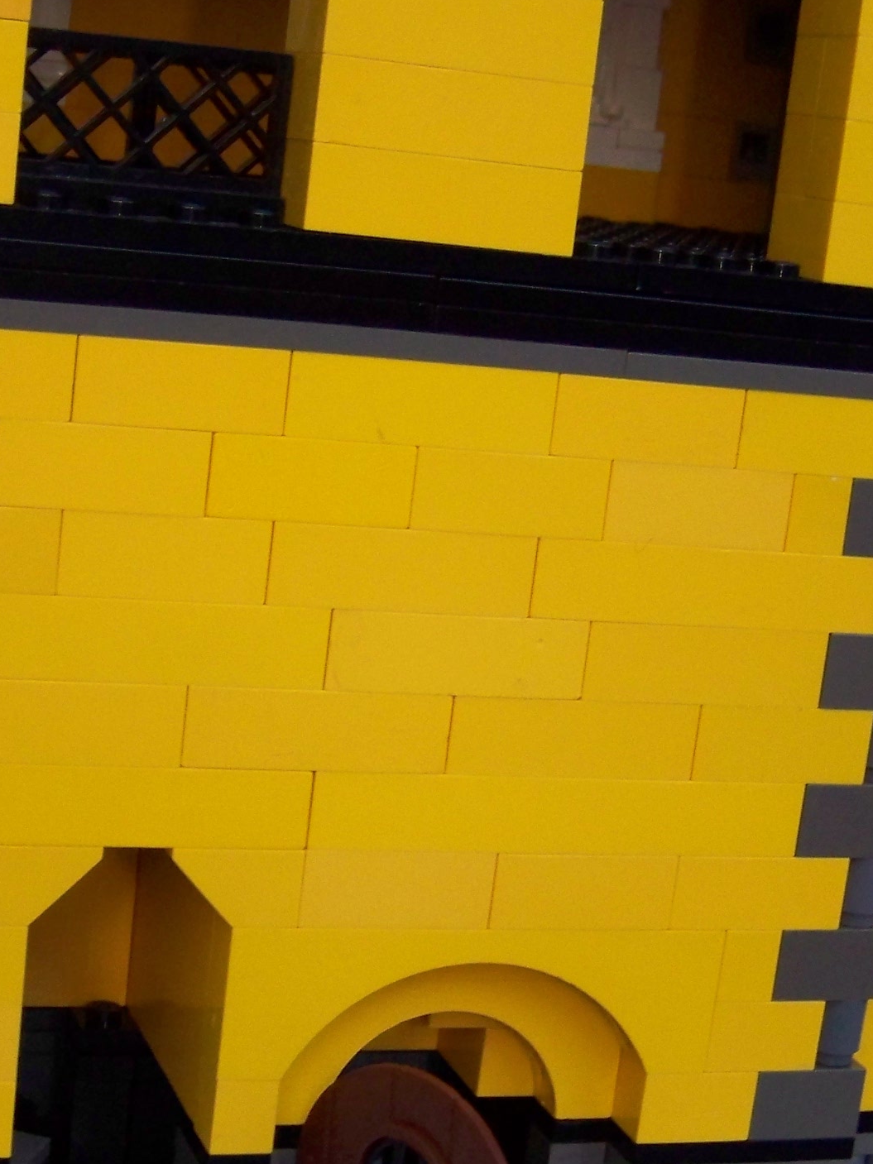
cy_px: 717
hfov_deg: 21.0
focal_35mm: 70
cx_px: 363
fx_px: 2354
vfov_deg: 27.7
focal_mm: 6.3
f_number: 2.8
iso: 200
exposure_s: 1/60
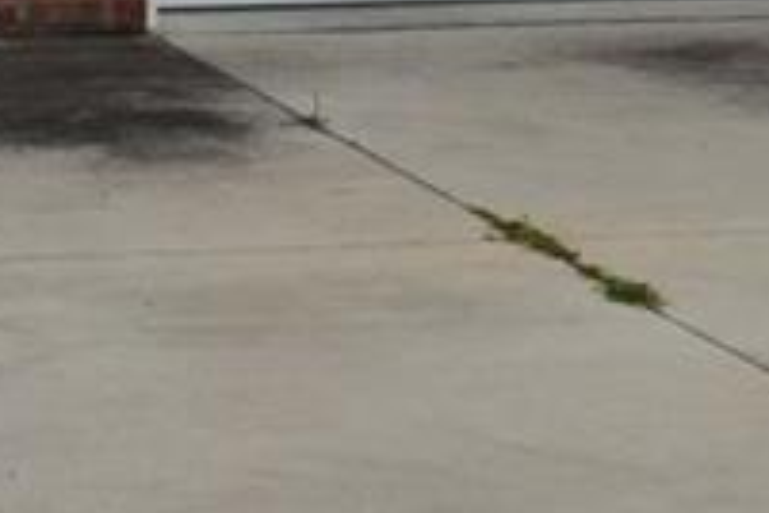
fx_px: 4732
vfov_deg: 6.0
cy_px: -597
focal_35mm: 222
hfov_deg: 9.3
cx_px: 96
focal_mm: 29
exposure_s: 1/400
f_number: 11
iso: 400
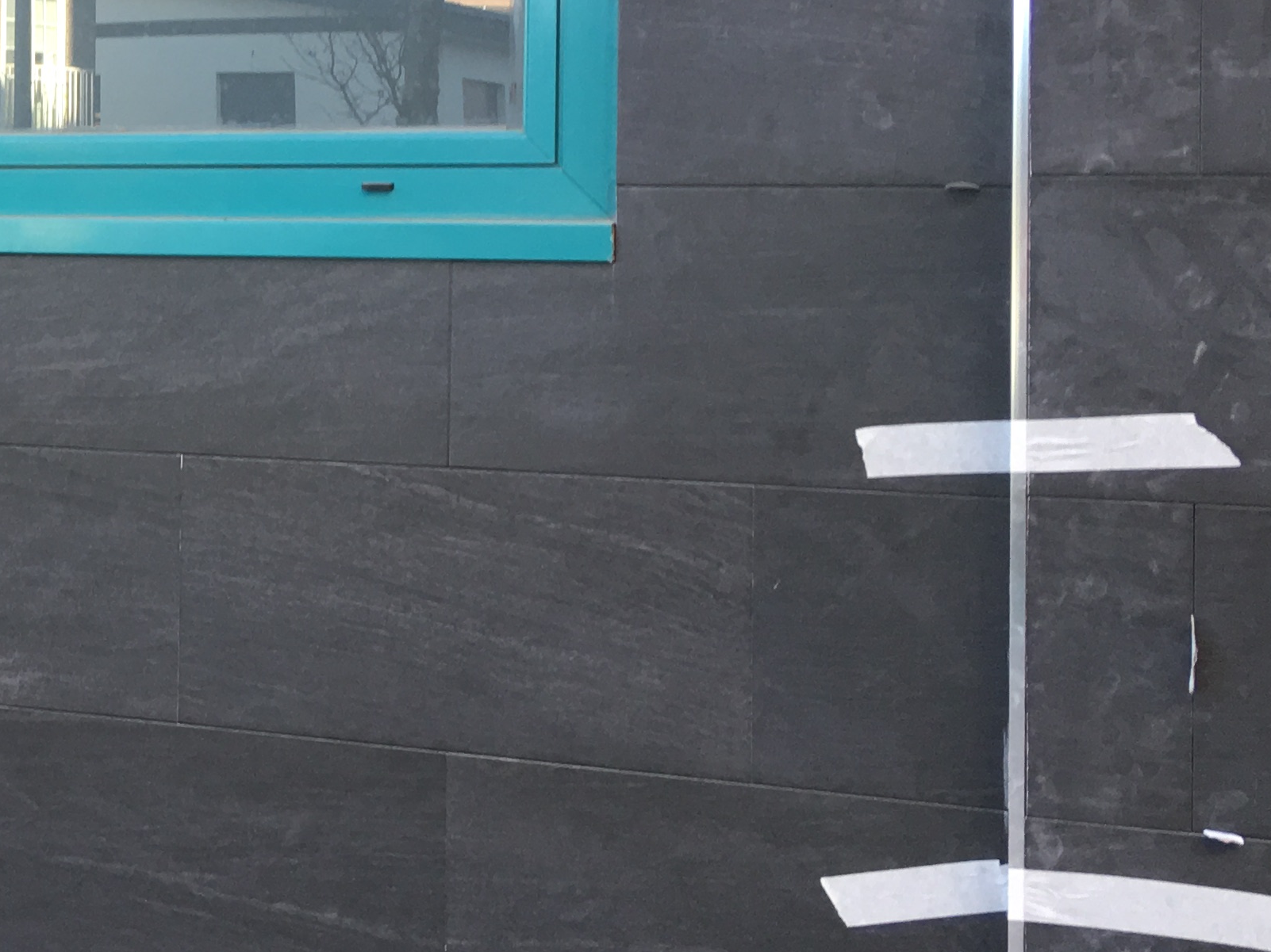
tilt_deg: -1.5
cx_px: -144
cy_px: 259
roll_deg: -0.5
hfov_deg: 24.8
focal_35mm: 73
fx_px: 2680
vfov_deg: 20.0
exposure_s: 1/100
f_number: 2.2
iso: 40
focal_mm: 4.15
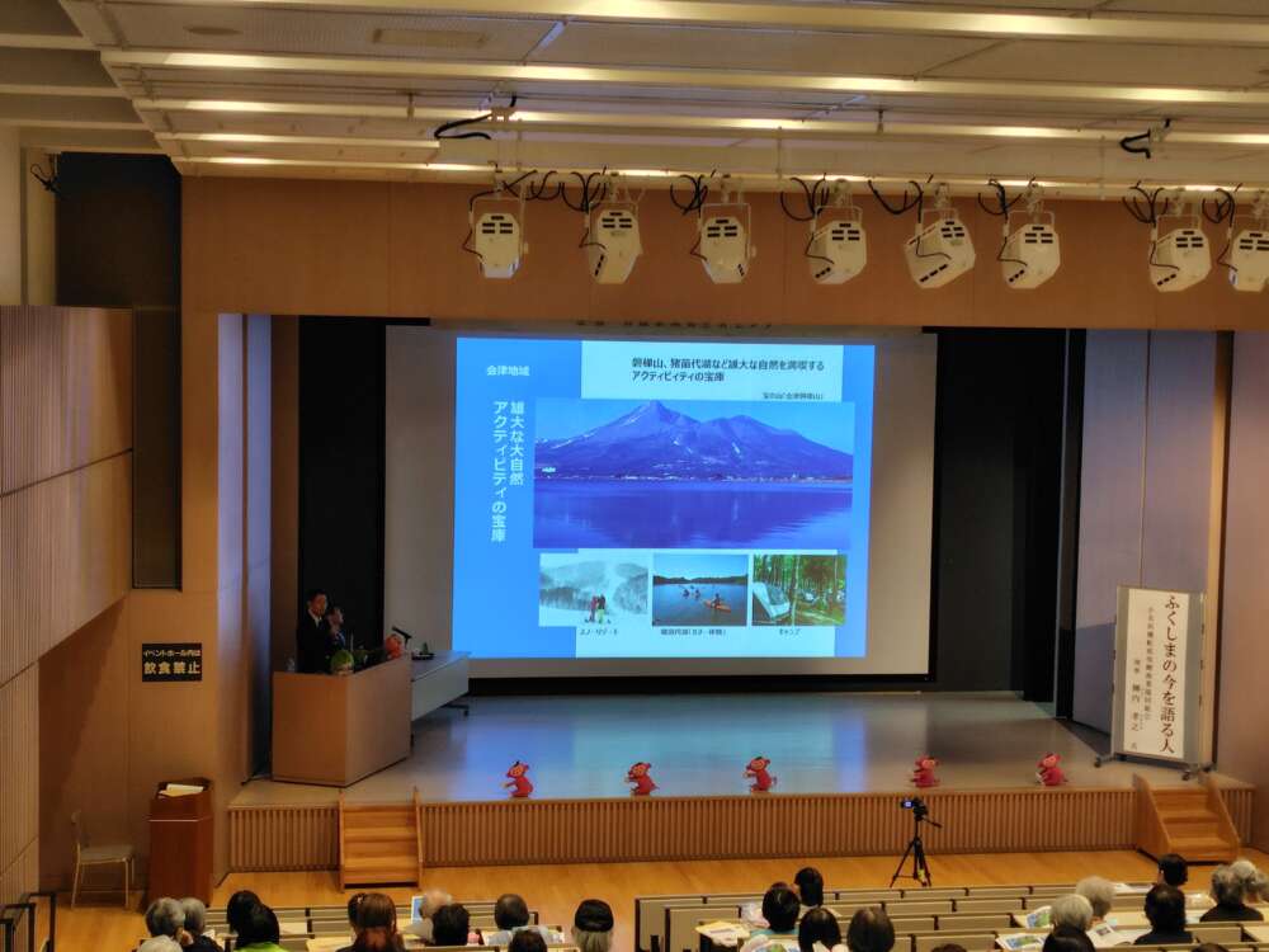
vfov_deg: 58.9
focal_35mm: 23
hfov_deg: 73.9
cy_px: 476
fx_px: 843
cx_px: 634
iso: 171
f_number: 1.9
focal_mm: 5.6
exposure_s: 1/60
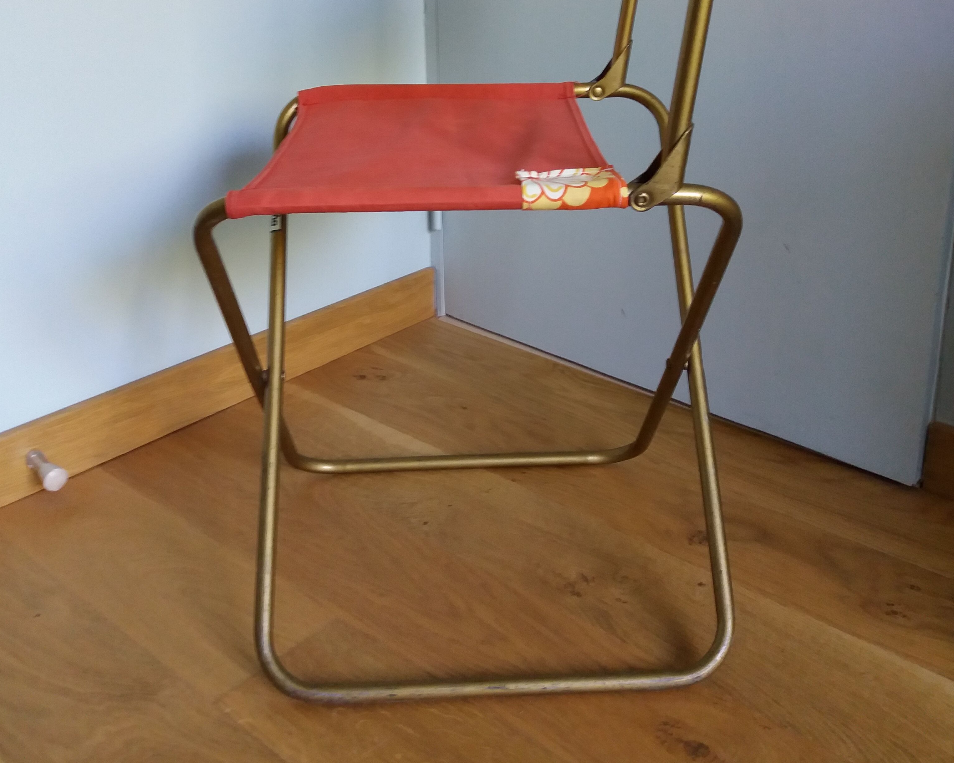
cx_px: 473
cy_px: 208
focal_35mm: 37
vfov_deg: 39.3
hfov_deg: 49.1
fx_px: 1045
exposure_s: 1/17
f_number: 1.9
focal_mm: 3.7
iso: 160
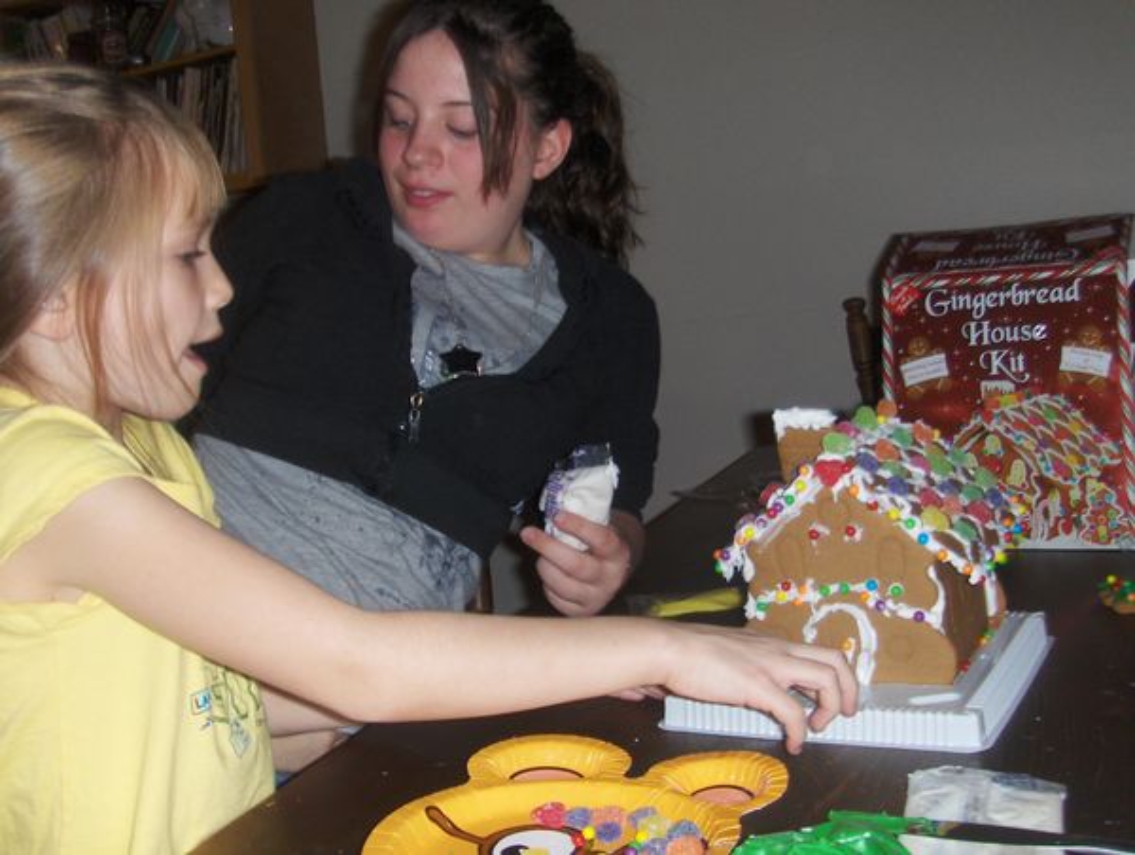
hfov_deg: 45.7
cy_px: 428
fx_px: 1346
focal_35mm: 41
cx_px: 568
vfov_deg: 35.2
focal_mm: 6.5
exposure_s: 1/60
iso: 100
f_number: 3.5
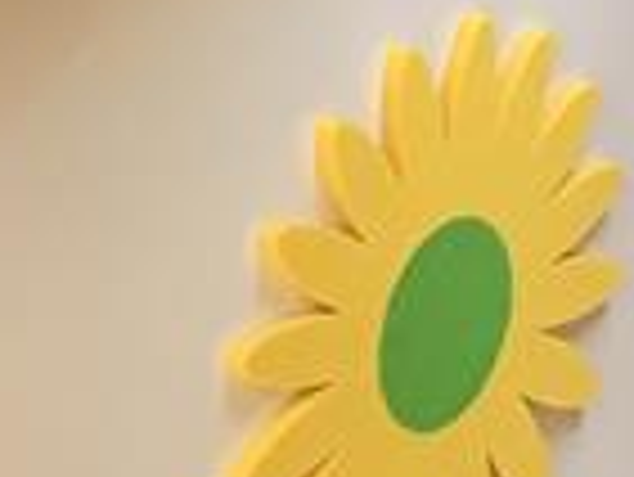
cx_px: 1178
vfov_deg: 6.7
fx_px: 3868
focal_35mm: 211
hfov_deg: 8.9
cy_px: -688
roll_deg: +1.9
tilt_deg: -13.1
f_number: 2.2
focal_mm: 4.15
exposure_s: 1/33
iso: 40
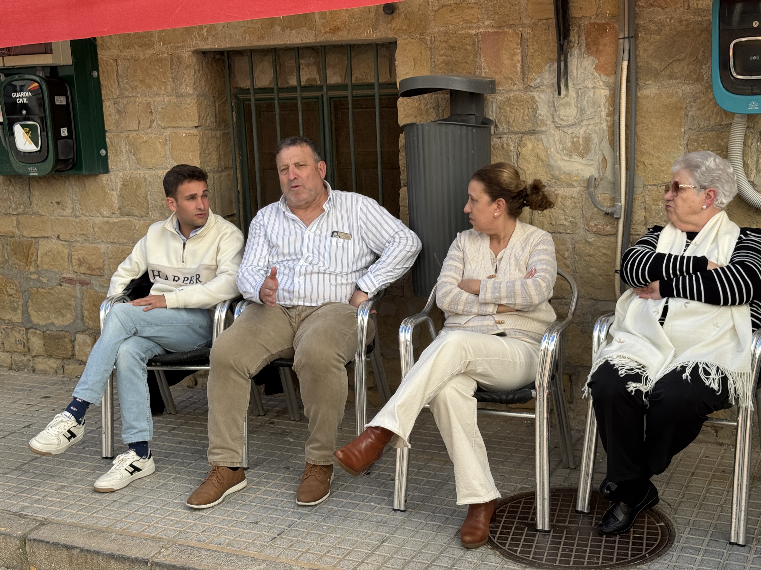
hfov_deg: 39.7
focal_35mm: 48
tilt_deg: -9.8
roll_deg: +1.9
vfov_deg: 30.3
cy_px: 285
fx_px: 1055
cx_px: 380
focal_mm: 6.76
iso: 64
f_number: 1.78
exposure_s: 1/1330
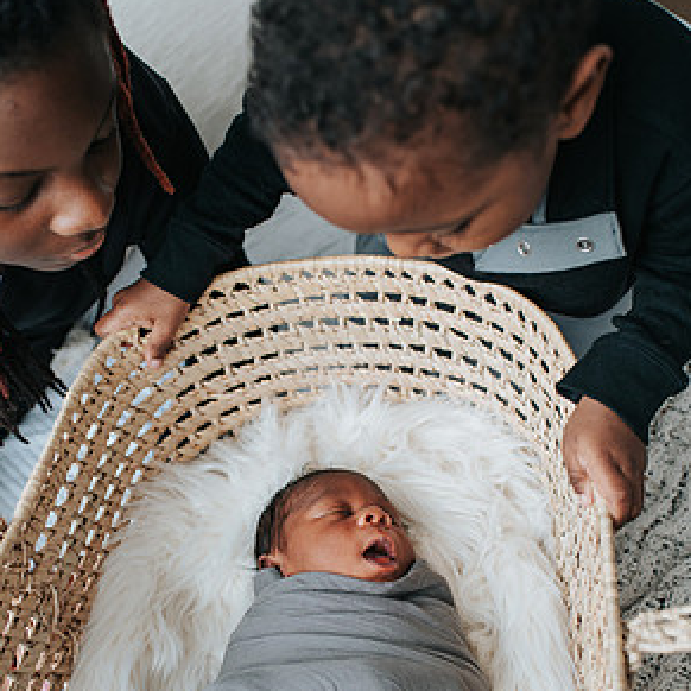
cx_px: 350
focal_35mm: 46
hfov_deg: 36.8
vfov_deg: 36.3
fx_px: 1039
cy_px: 482
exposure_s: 1/250
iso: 450
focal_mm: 35
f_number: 3.2
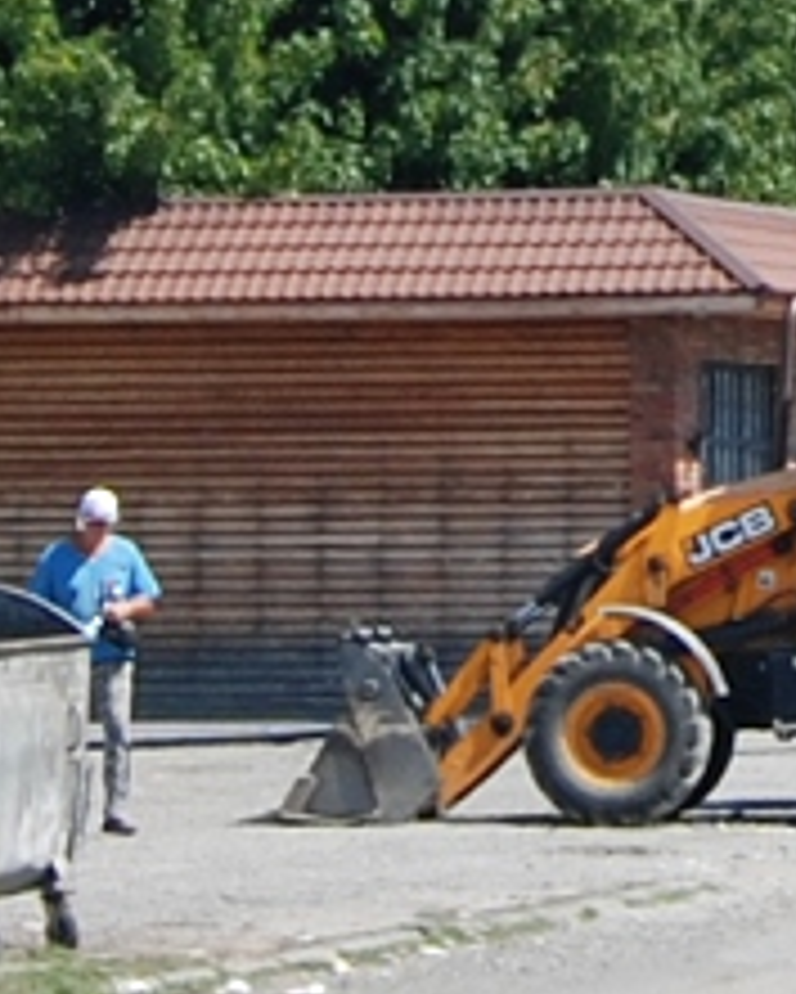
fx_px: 4032
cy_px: -265
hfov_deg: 10.3
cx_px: 1653
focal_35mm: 137
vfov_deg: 13.6
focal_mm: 18
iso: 100
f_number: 7.1
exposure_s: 1/200
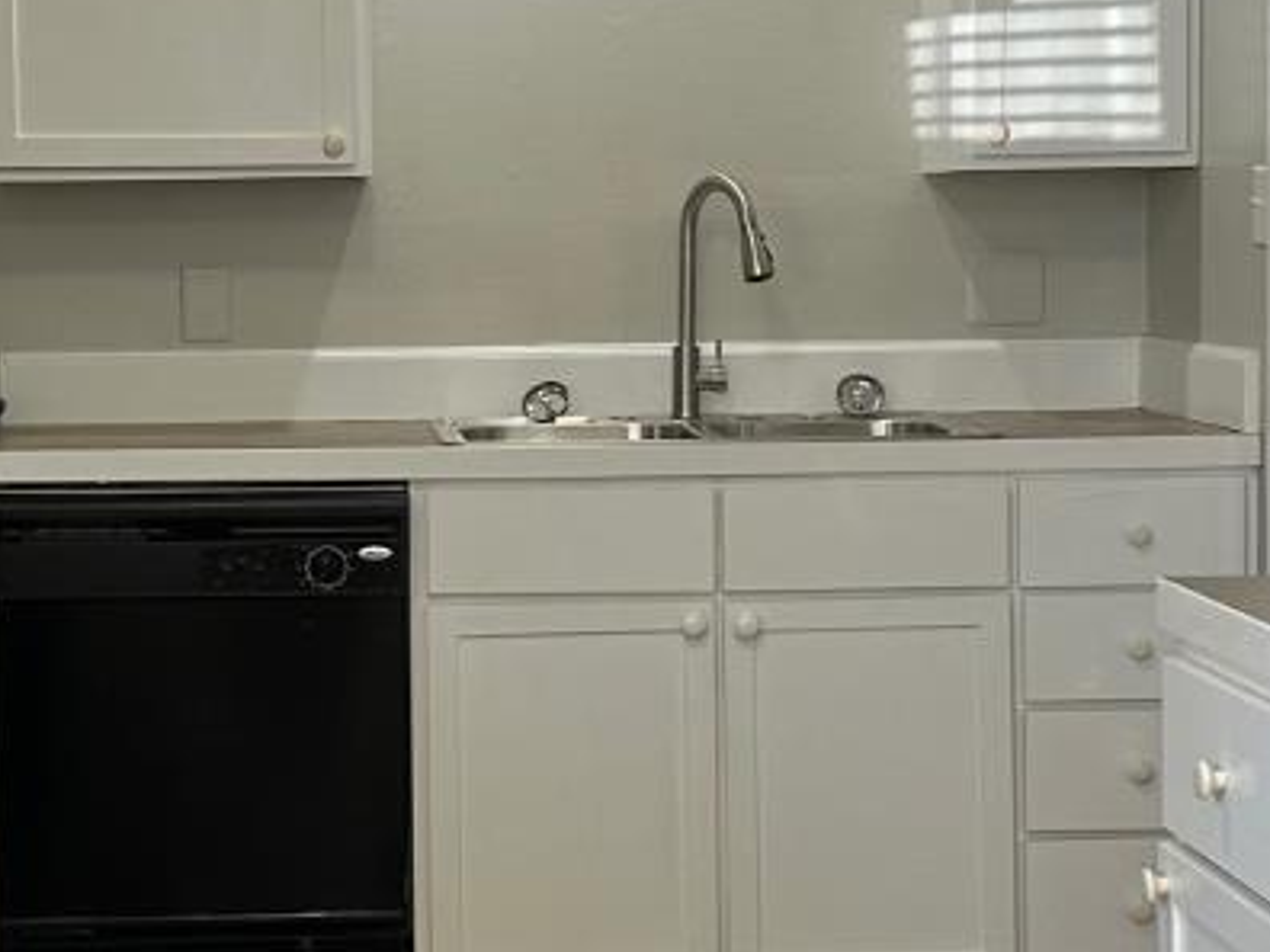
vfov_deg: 16.2
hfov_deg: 21.5
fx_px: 3339
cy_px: 425
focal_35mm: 91
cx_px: 443
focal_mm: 6.86
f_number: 1.78
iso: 160
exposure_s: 1/120
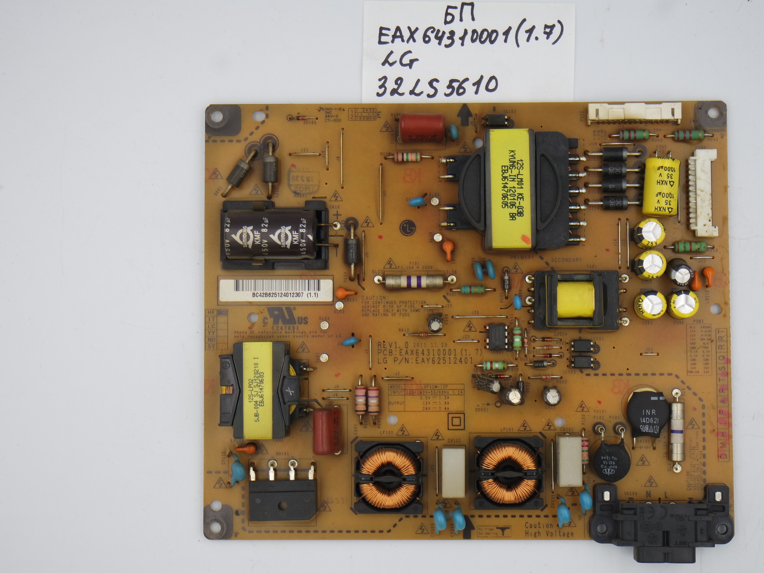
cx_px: 431
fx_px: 1302
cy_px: 286
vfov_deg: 24.8
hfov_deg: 32.7
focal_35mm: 59
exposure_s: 1/125
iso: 200
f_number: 5
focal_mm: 20
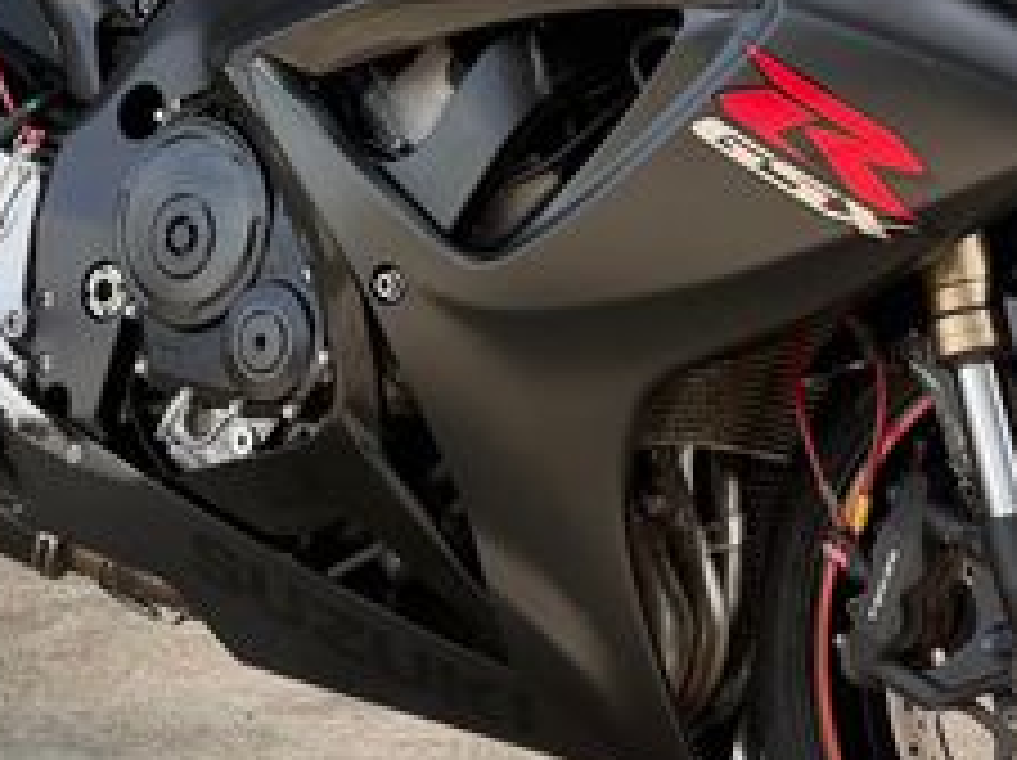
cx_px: 292
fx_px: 1996
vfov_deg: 21.3
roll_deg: -1.2
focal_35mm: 68
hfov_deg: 28.3
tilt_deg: -4.2
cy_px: 166
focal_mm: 6.76
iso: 100
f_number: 1.78
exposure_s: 1/955
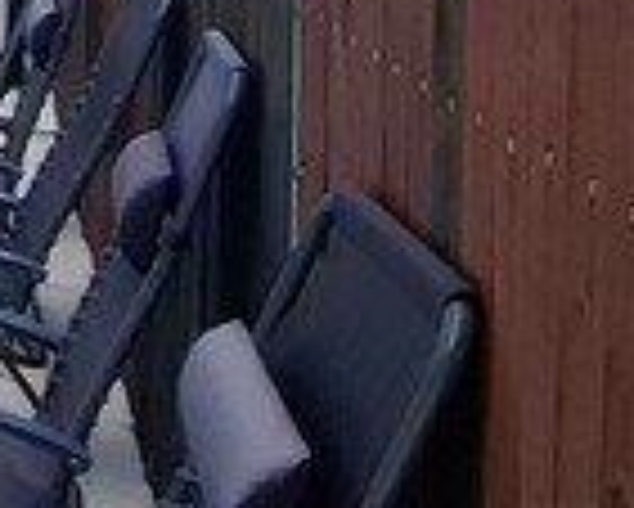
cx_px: -1007
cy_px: -211
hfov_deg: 13.3
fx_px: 1727
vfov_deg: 15.6
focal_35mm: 92
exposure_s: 1/772
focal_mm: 1.74
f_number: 2.2
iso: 40
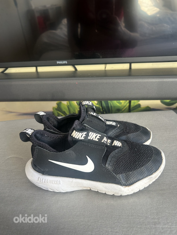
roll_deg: +2.0
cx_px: 88
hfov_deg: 53.1
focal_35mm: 26
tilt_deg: -26.9
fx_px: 177
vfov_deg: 67.3
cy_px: 118
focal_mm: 5.7
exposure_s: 1/121
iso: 125
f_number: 1.5
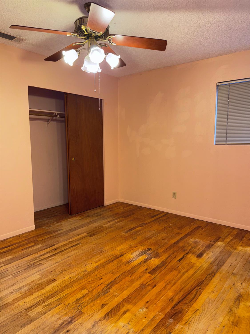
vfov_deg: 71.6
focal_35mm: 24
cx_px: 125
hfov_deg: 56.8
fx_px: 231
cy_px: 167
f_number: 1.78
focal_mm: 6.76
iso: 64
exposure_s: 1/22
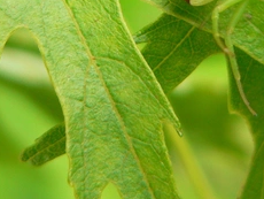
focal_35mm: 228
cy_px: -52
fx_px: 1741
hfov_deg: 8.7
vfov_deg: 6.5
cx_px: 139
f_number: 3.3
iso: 100
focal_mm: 13.6
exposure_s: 1/125
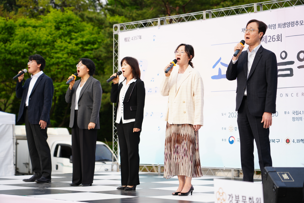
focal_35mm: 85
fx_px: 718
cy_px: 102
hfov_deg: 23.9
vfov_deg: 16.1
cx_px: 152
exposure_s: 1/200
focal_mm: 85
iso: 100
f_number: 4
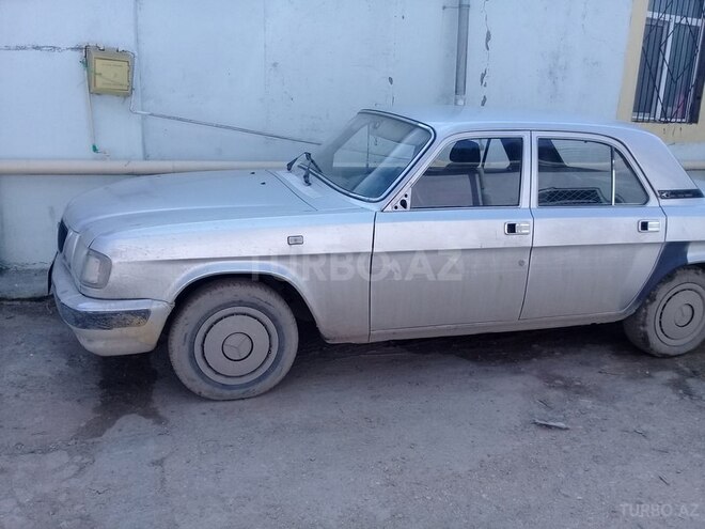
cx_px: 352
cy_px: 264
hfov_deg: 58.4
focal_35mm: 31
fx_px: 631
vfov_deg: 45.4
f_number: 2.2
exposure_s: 1/1009
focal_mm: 3.3
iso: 64
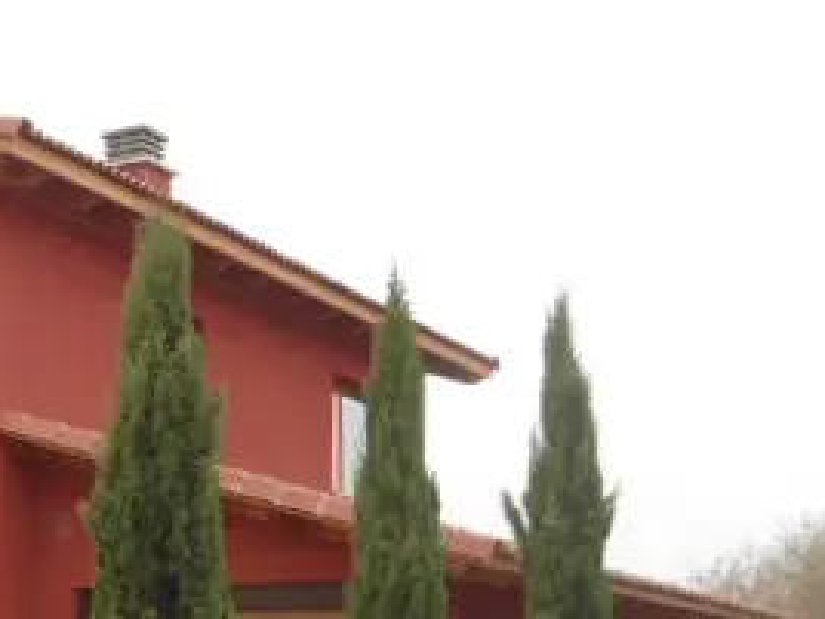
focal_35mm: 74
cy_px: 496
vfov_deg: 19.7
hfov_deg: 24.7
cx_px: -52
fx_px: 1764
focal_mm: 5.6
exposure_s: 1/50
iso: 80
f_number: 3
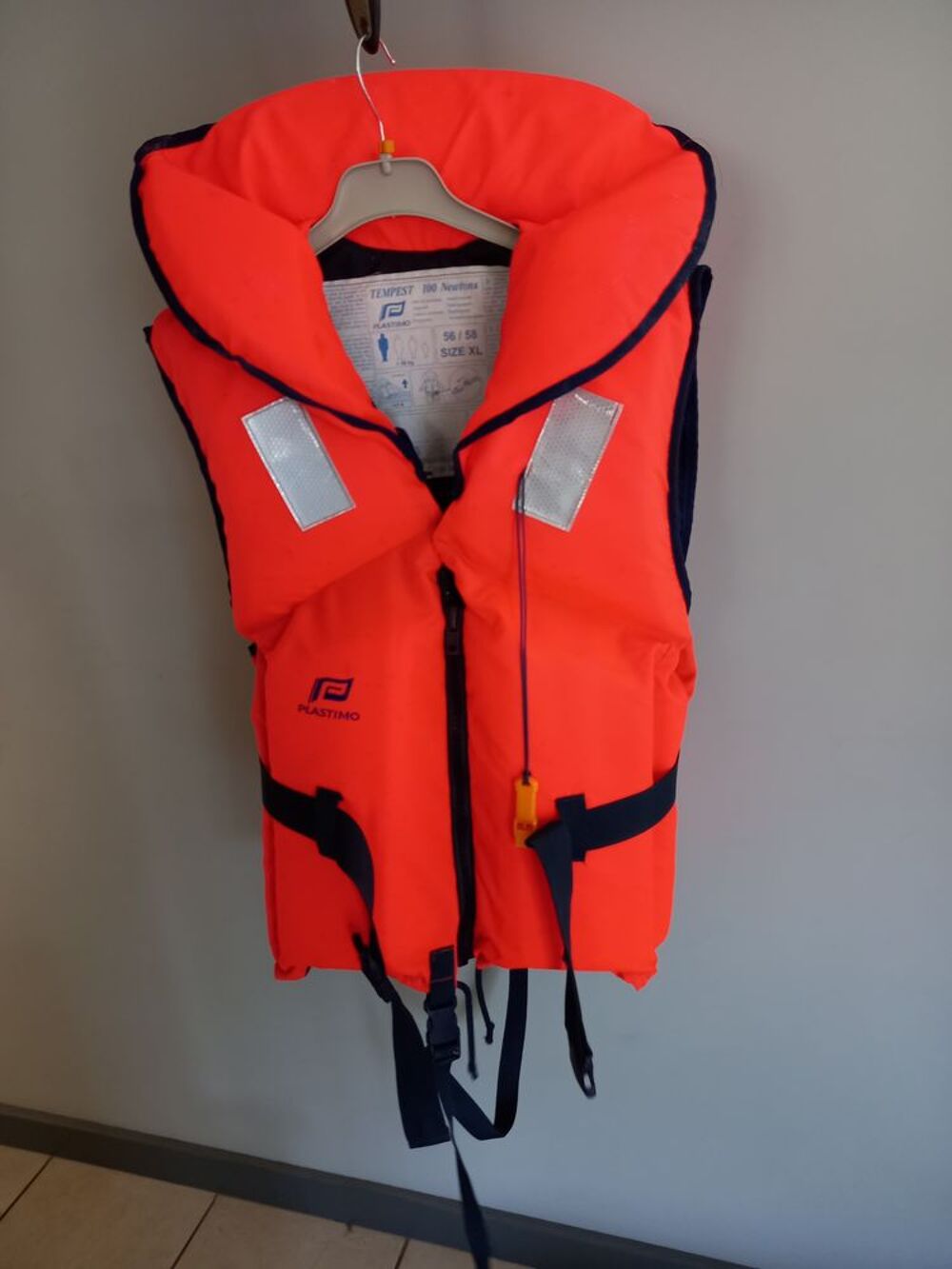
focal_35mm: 25
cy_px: 634
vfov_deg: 69.4
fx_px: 917
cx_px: 476
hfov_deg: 54.9
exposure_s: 1/24
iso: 250
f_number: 2
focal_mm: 4.6
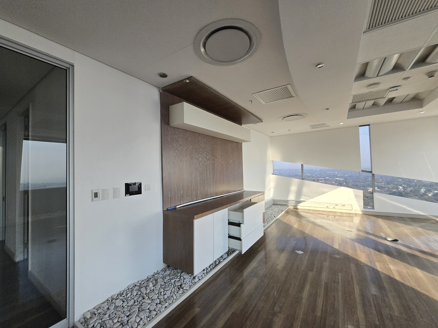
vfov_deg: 85.7
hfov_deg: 102.1
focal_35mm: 14
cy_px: 164
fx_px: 177
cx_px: 216
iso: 200
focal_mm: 1.7
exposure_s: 1/359
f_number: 2.2
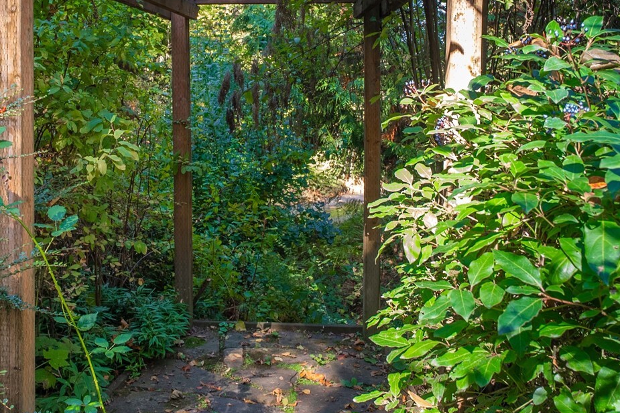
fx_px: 758
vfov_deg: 30.2
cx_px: 246
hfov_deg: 44.3
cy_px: 122
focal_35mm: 44
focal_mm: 24
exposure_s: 1/30
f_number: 7.1
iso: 320
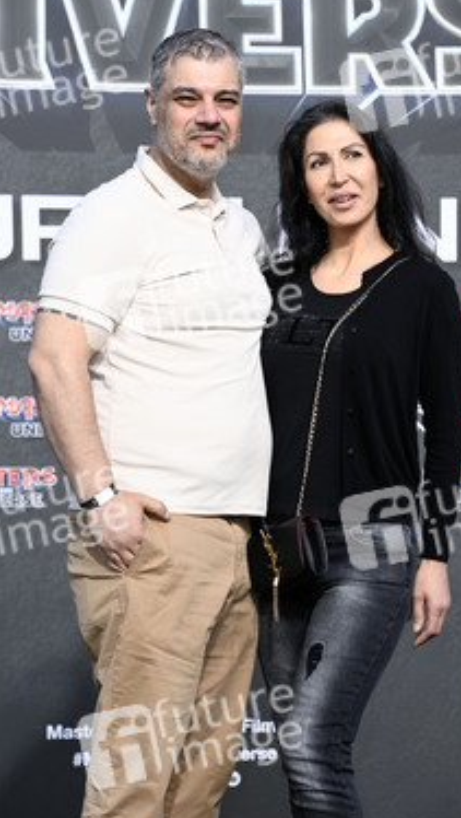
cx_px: 253
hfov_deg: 8.1
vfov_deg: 14.2
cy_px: 409
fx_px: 3274
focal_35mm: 151
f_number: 6.3
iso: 250
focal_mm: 135
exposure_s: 1/250
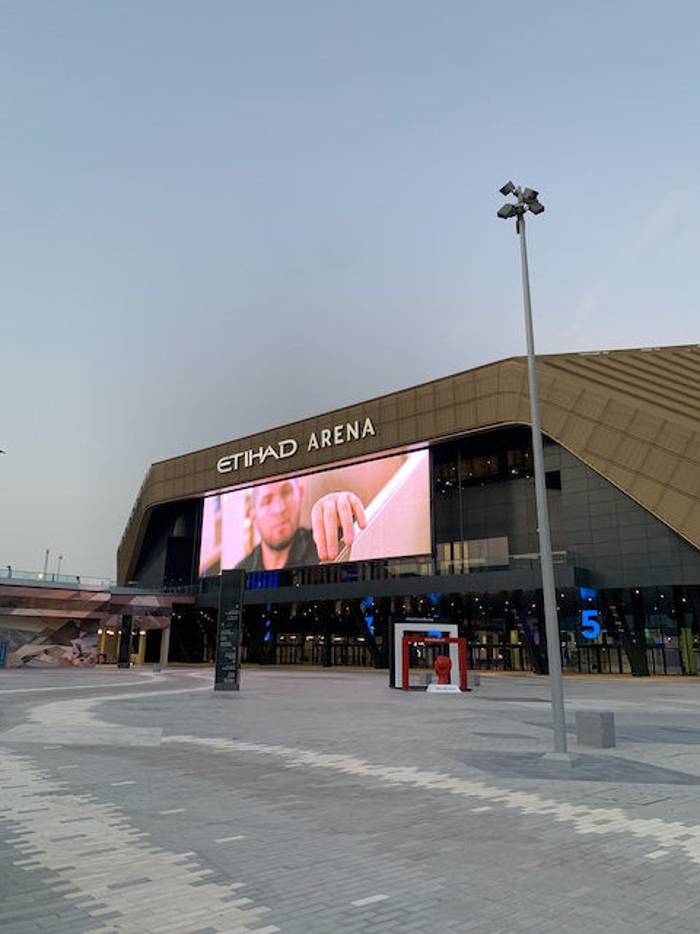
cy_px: 467
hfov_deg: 53.1
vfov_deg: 67.3
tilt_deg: +16.1
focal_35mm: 26
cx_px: 350
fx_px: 701
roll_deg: -1.0
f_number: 1.8
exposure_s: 1/66
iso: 100
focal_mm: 4.25
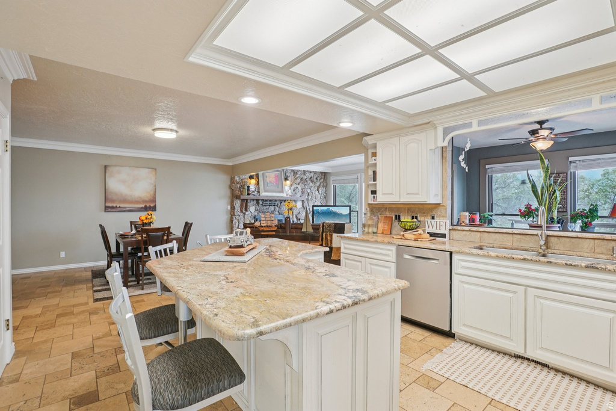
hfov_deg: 96.7
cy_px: 206
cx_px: 308
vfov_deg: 73.8
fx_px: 274
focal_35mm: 16
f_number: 8
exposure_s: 1/20
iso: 400
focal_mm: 16
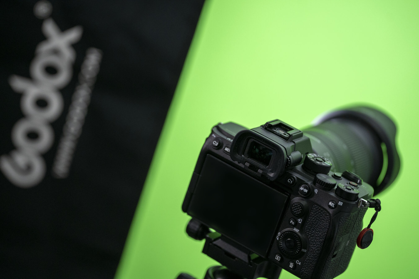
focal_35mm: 105
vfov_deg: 13.0
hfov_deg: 19.5
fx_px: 1222
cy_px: 140
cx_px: 210
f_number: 2.8
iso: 4000
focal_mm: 105
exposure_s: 1/400
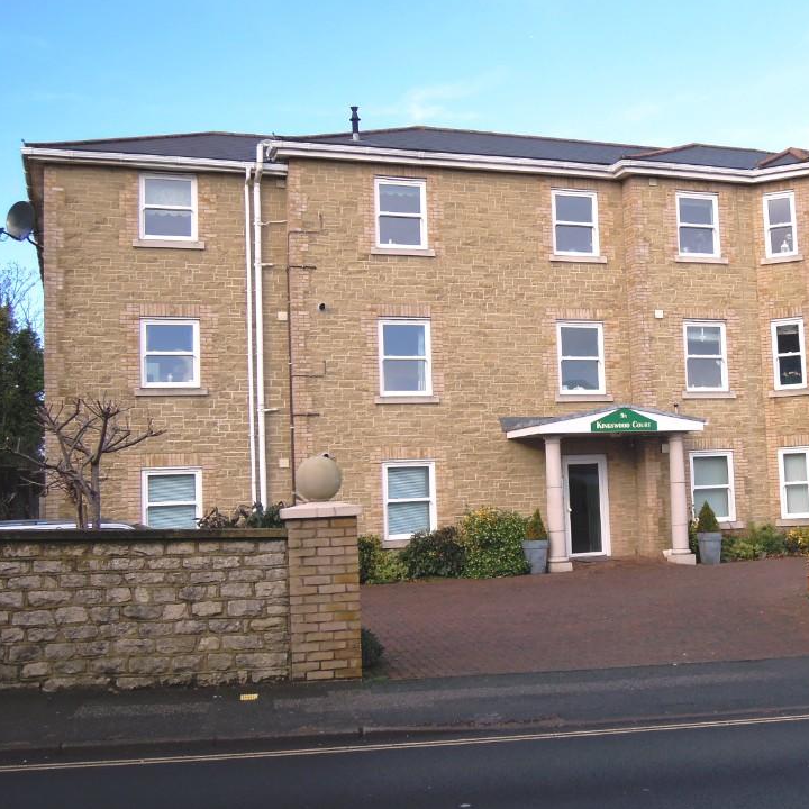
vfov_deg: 38.3
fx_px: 1163
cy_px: 390
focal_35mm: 44
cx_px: 533
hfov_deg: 38.0
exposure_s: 1/1000
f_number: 3.2
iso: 160
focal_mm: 6.3
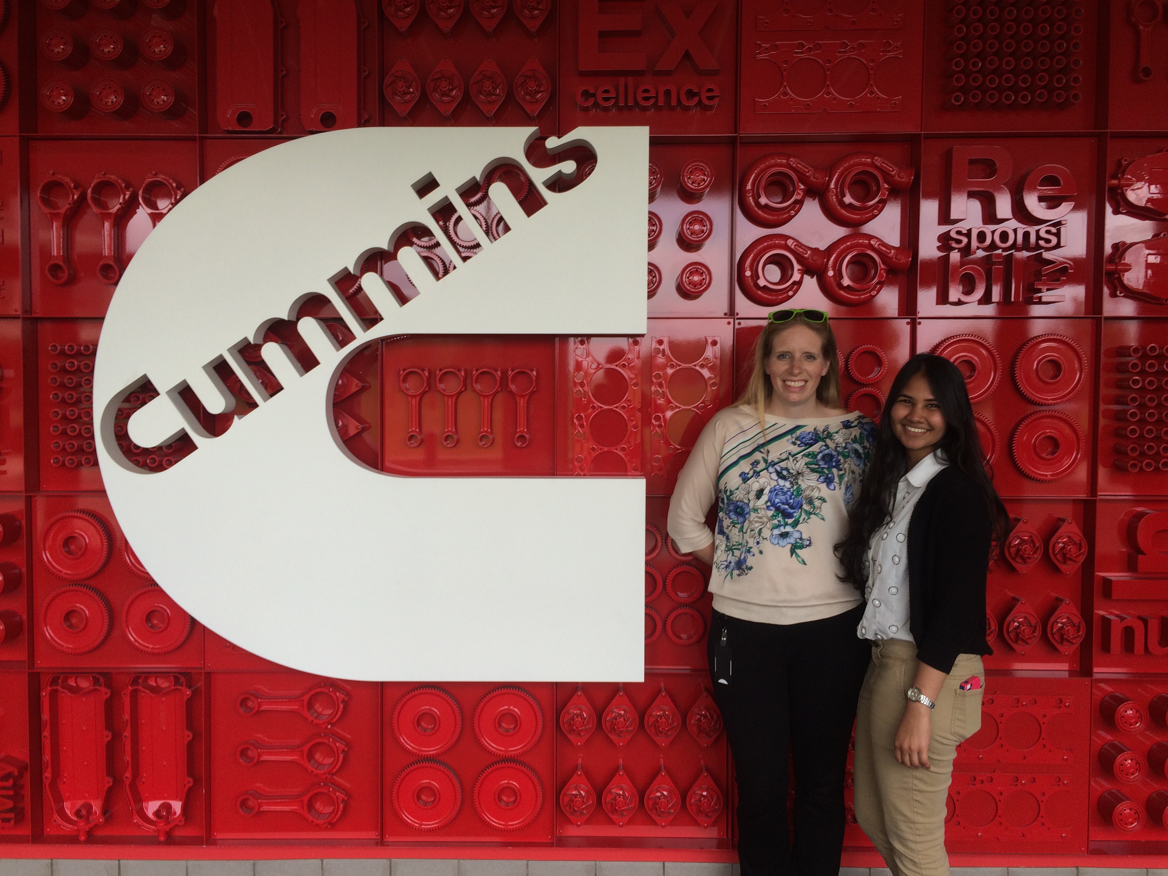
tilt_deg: -3.3
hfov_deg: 61.7
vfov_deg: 48.2
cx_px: 584
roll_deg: +0.6
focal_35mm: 29
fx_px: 979
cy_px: 438
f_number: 2.2
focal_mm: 4.15
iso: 40
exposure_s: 1/120
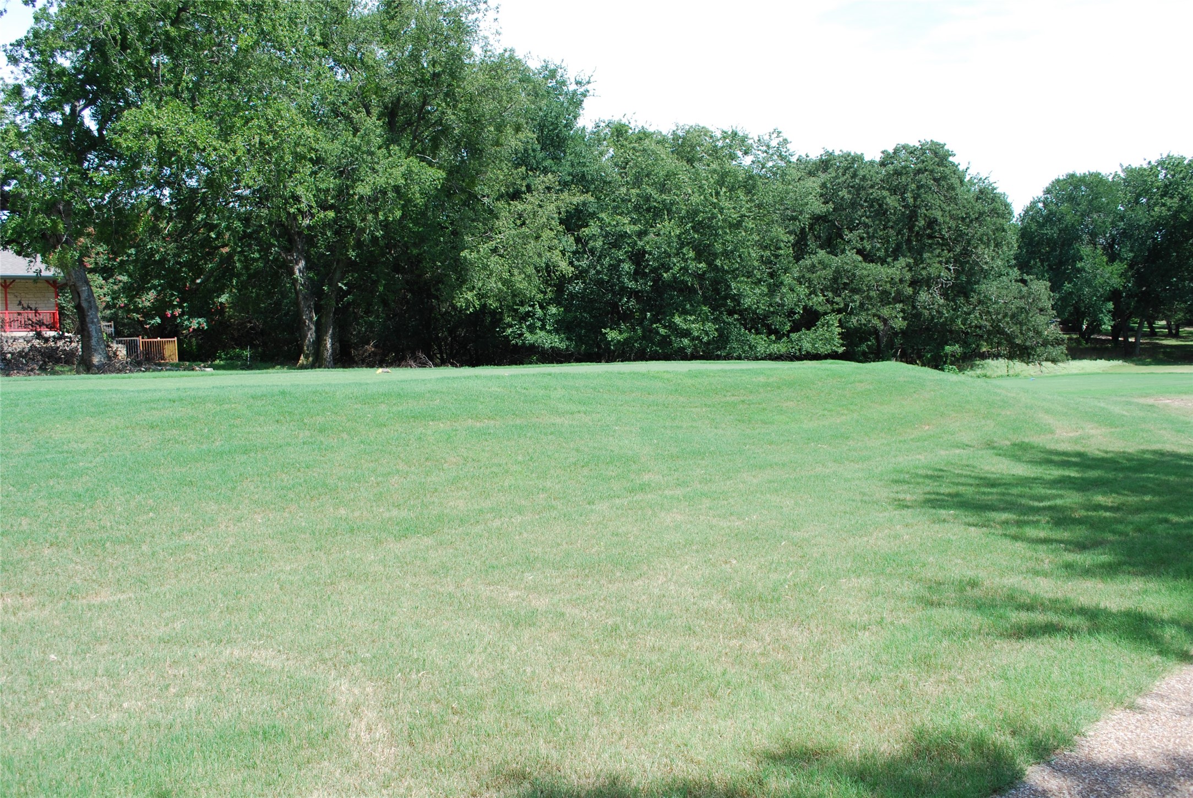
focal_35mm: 27
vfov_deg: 48.0
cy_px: 399
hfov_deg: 67.3
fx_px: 896
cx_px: 596
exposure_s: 1/160
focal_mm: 18
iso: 100
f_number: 6.3
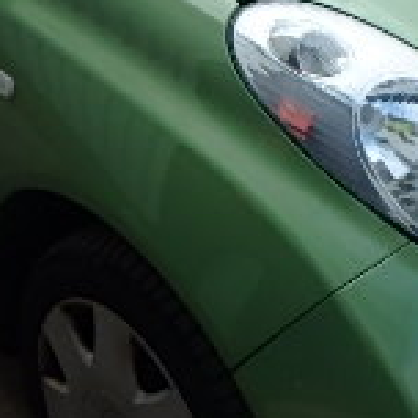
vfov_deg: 21.7
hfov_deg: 22.0
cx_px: 324
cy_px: 38
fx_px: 1066
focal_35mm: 78
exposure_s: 1/500
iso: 125
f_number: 3.5
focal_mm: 3.7
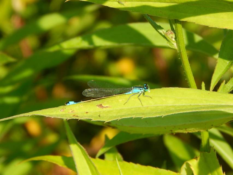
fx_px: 1878
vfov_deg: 5.3
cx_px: 116
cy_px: 88
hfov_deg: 7.1
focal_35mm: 279
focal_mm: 50.1
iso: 125
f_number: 5.7
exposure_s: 1/320
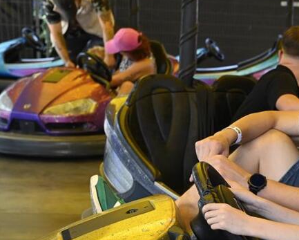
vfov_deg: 13.1
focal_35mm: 118
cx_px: 308
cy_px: 154
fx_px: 1045
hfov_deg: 15.9
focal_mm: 55
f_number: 6.3
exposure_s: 1/160
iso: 500
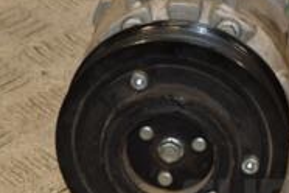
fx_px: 1943
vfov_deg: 5.7
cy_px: -5
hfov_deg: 8.5
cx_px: 154
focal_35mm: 242
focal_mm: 50
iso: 800
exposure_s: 1/200
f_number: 5
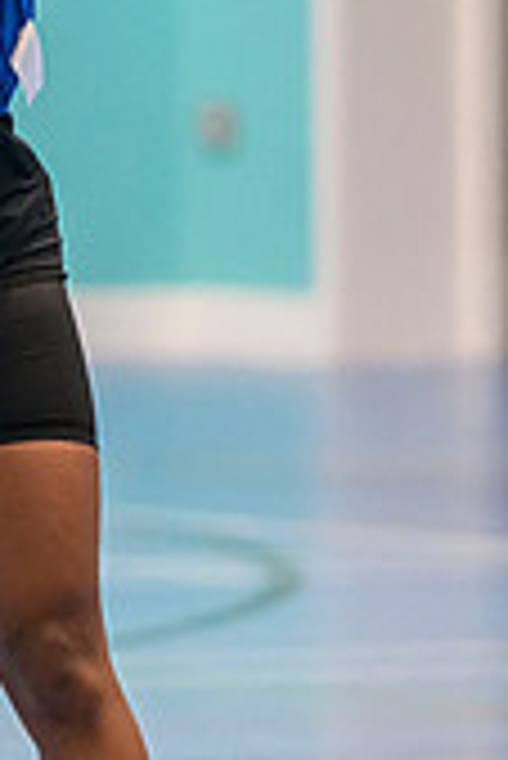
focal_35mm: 895
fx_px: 18904
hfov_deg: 1.5
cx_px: -147
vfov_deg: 2.3
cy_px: 140
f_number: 2.8
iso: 8000
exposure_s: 1/1000
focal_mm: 200
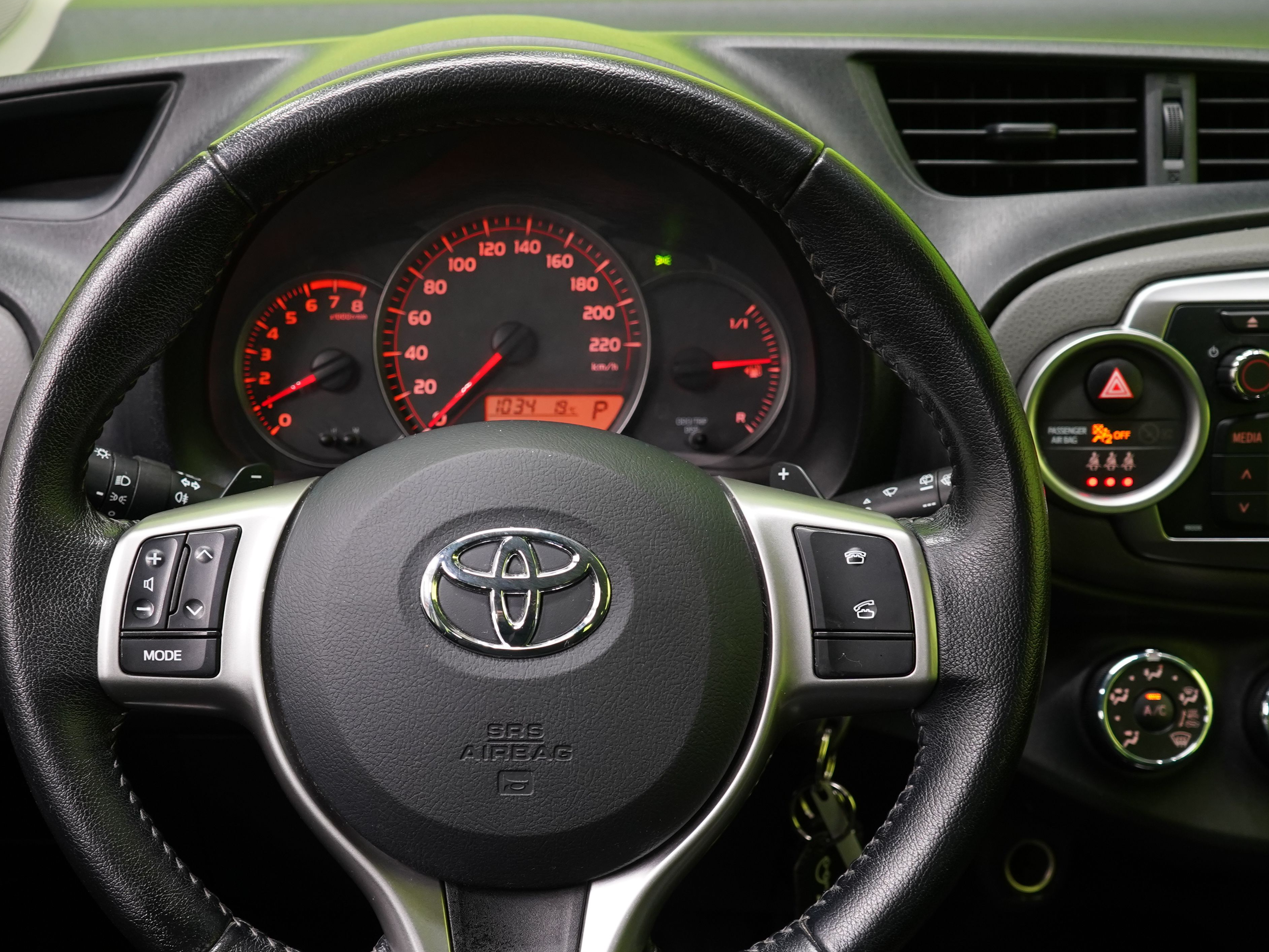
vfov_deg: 31.4
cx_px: 515
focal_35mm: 46
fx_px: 1686
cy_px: 573
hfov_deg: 41.1
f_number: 5
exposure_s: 1/25
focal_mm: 30
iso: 1250
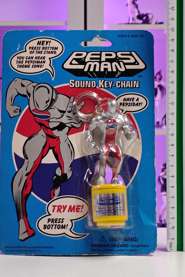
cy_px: 139
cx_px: 91
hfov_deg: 16.3
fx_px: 648
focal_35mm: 84
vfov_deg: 24.2
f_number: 2.4
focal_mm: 7.48
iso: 400
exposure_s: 1/18.4
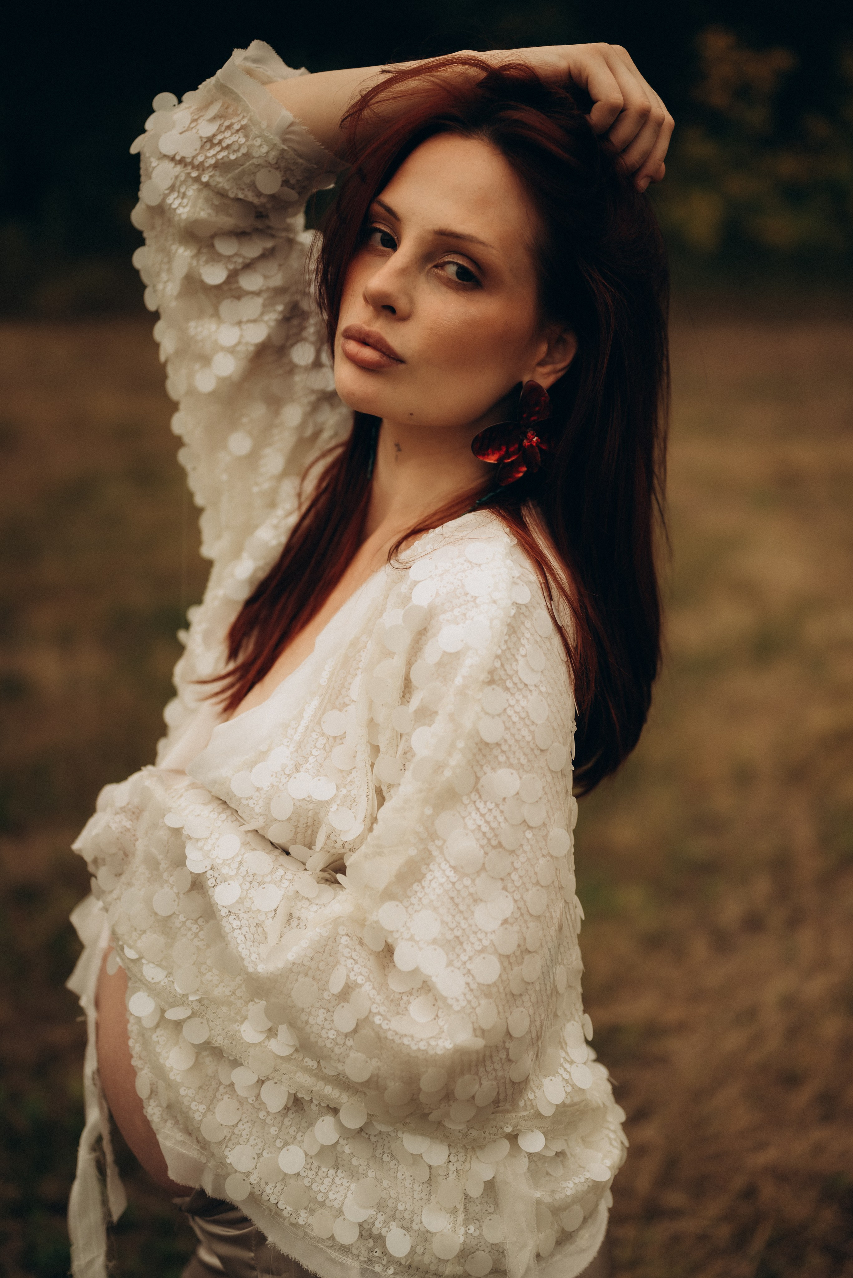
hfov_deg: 27.0
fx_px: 1775
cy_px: 639
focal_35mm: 50
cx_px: 426
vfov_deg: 39.6
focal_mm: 50
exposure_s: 1/2500
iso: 125
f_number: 1.8
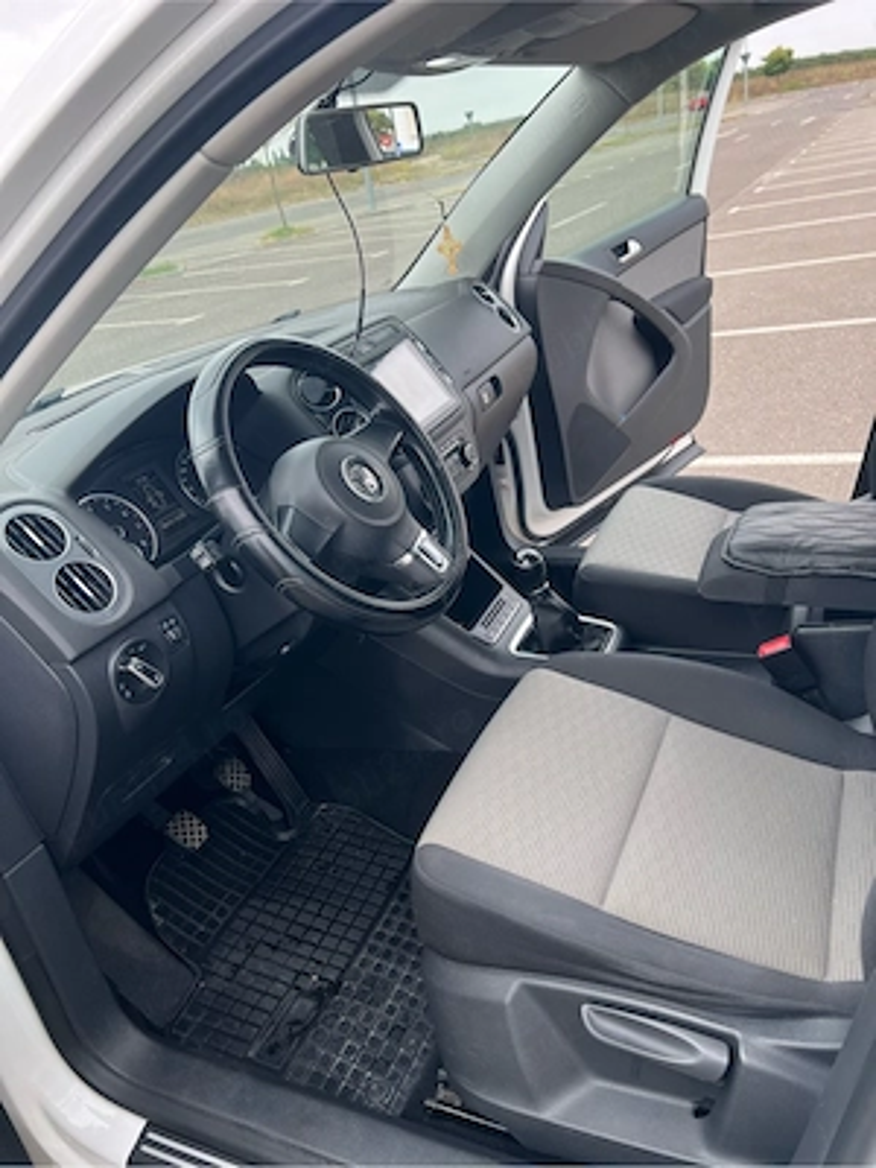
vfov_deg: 67.3
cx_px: 438
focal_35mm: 26
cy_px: 584
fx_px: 877
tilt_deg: -26.0
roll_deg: +10.1
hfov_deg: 53.1
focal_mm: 5.7
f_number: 1.5
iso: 50
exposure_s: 1/411
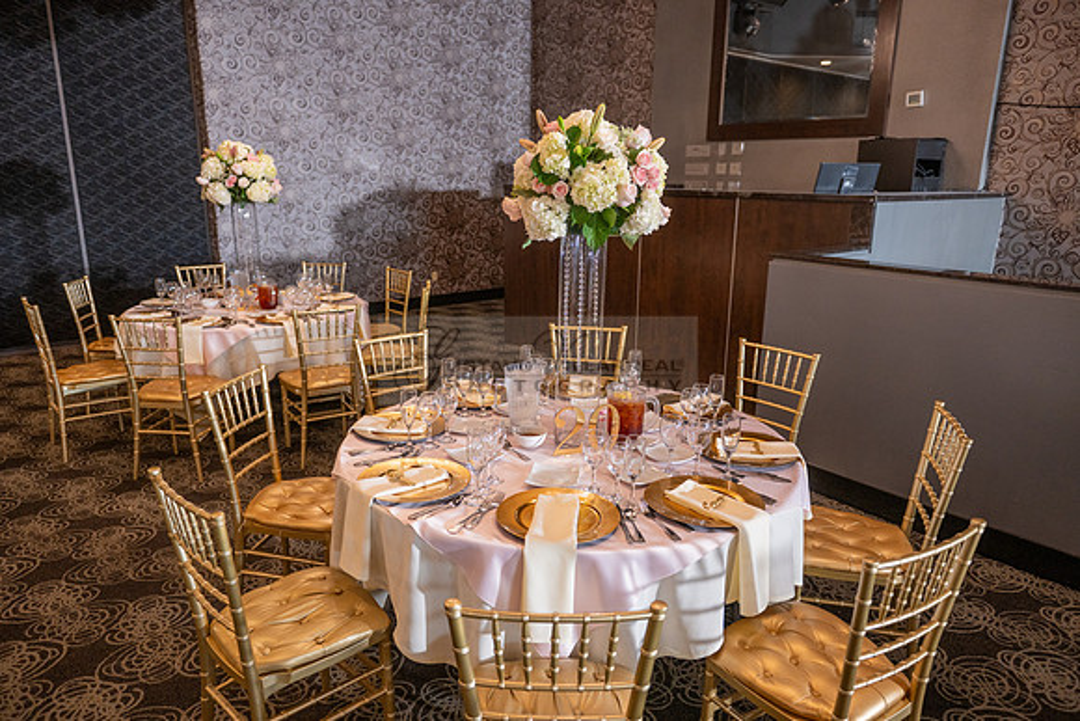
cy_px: 360
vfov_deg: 53.2
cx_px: 540
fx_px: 720
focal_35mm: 24
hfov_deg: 73.7
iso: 800
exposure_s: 1/160
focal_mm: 24
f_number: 2.8
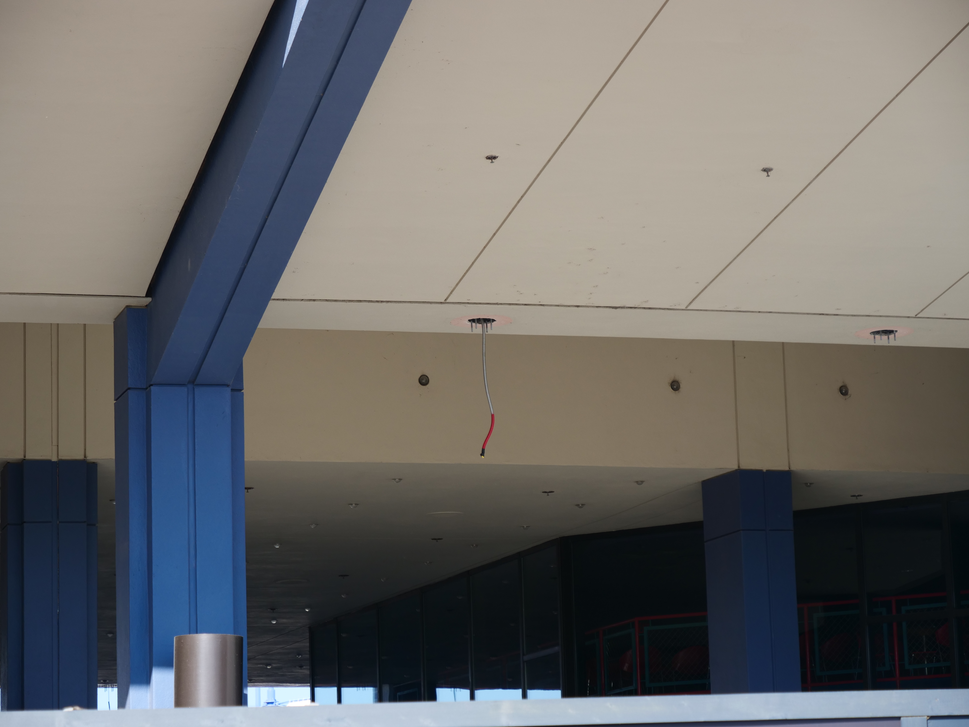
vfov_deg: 12.3
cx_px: 484
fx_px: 3359
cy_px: 364
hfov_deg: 16.4
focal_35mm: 120
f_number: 4
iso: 200
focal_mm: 60
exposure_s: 1/500
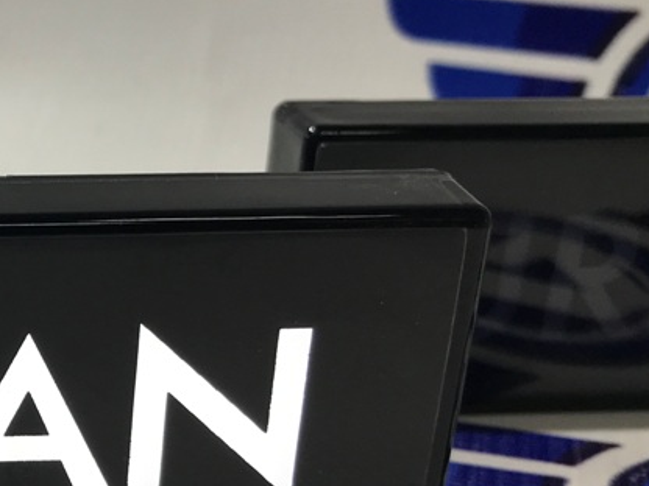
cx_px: -112
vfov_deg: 21.2
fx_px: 1294
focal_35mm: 69
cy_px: 338
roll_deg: -2.8
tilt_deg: -20.2
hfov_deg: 25.5
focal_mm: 3.99
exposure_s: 1/100
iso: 32
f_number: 1.8
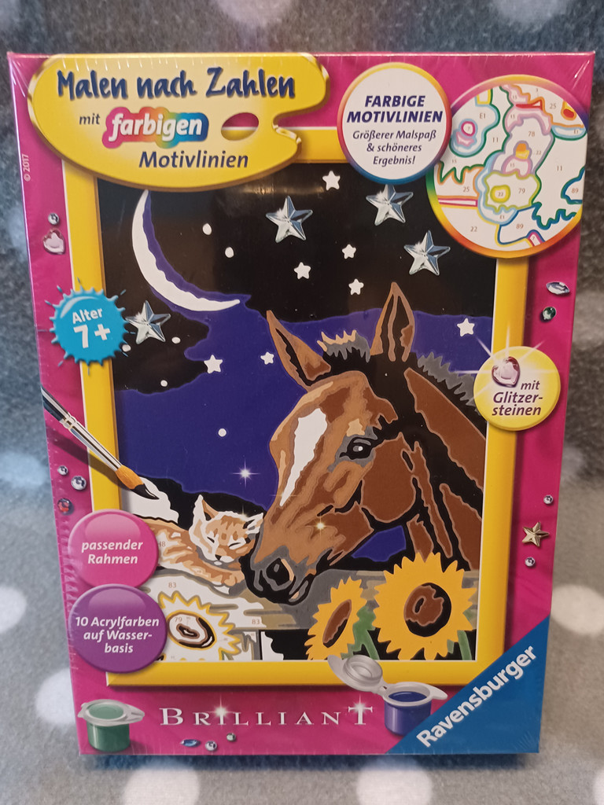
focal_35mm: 25
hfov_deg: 54.9
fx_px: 582
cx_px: 302
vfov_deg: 69.4
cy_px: 402
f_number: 1.8
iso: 640
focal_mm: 4.6
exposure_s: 1/25
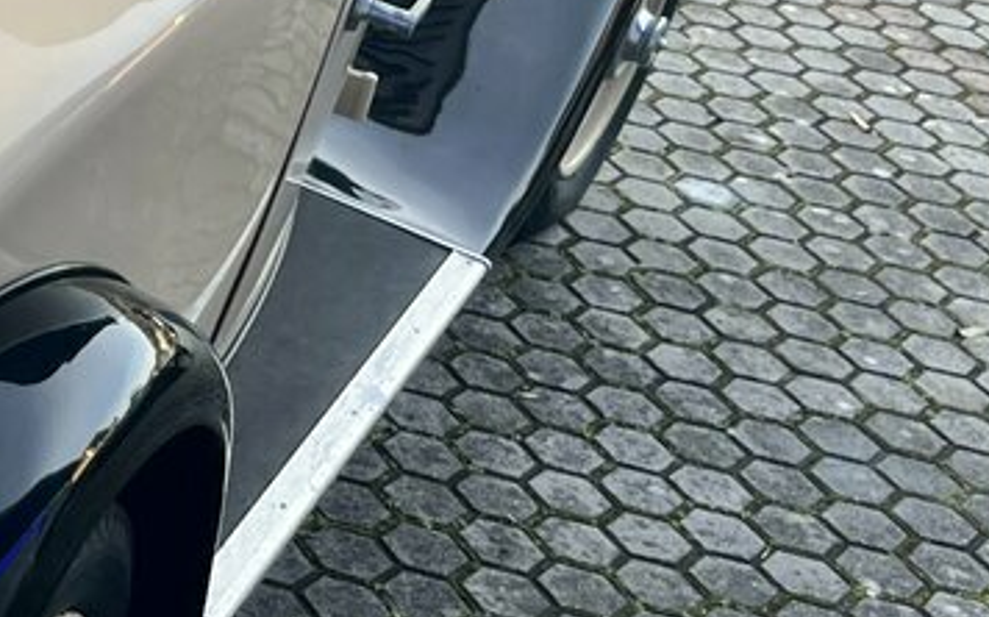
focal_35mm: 93
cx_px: -425
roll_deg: -8.5
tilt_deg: -27.1
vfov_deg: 14.0
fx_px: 2505
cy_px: 142
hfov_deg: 19.8
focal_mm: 5.1
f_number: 1.6
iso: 32
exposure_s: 1/141
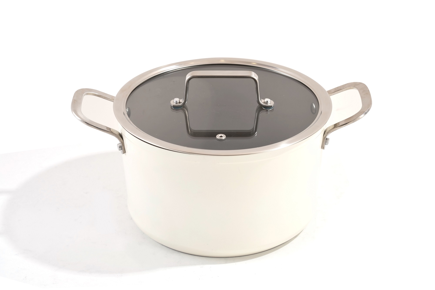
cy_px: 145
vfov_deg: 14.0
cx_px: 218
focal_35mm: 98
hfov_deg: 20.9
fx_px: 1178
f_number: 13
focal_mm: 97.5
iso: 100
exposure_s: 1/160
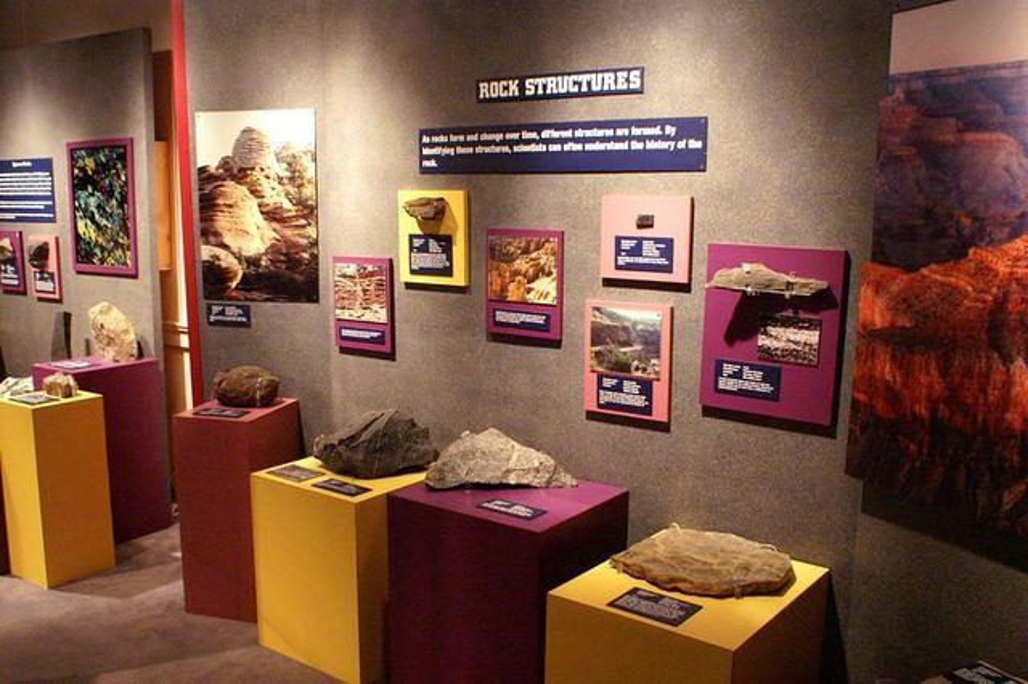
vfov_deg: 43.6
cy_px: 342
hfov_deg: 62.0
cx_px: 514
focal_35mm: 30
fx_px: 856
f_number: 6.3
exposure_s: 1/50
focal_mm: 20
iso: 3200
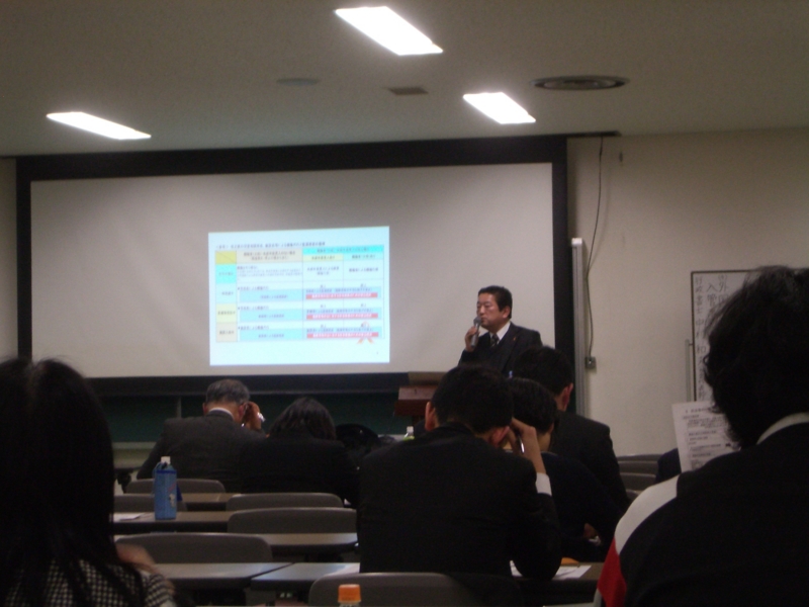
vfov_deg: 16.8
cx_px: 404
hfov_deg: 22.3
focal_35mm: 88
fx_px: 2057
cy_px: 304
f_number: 4.4
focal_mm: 14.6
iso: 200
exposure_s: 1/30
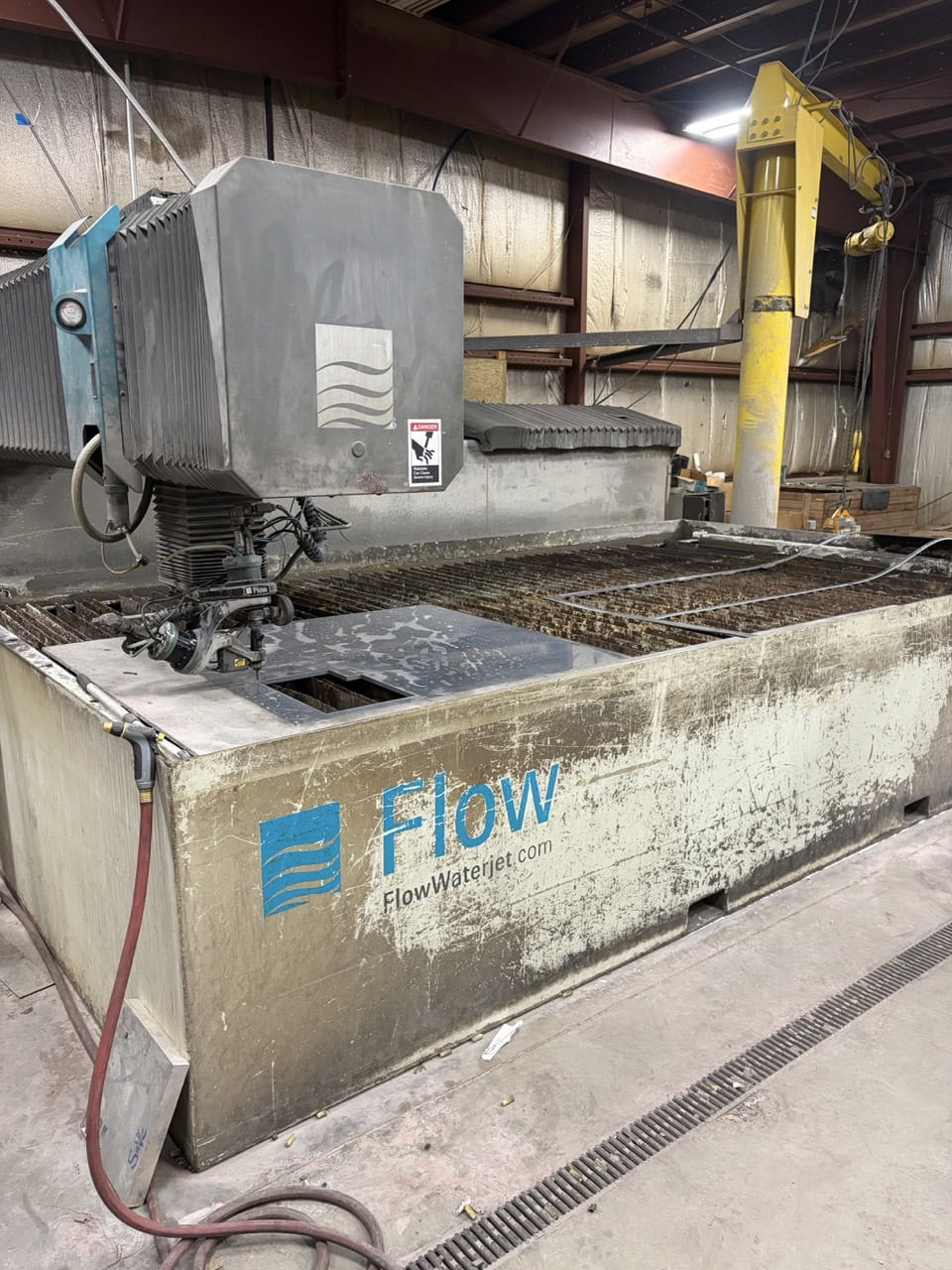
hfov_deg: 53.1
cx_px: 476
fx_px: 953
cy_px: 635
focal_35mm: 26
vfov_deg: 67.3
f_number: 1.6
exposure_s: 1/60
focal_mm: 6
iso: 200
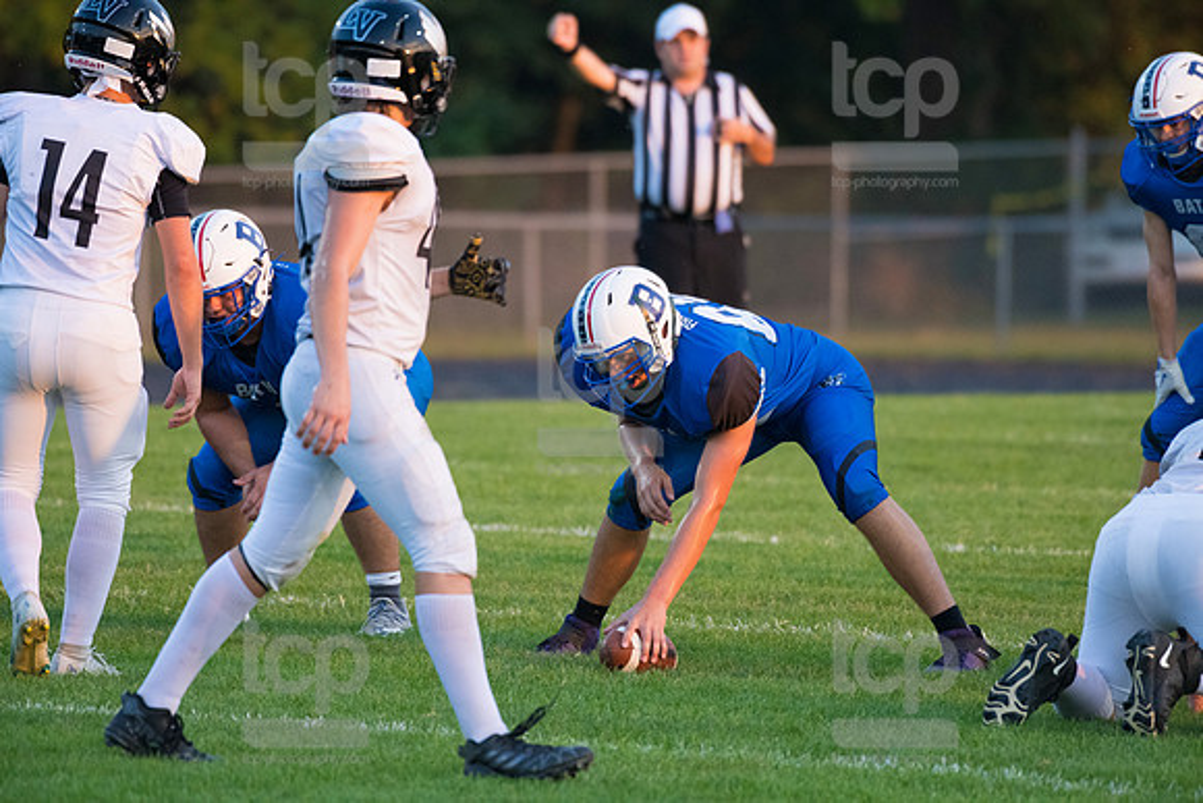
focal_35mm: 400
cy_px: 402
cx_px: 602
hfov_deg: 5.2
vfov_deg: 3.4
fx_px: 13369
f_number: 5.6
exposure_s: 1/1250
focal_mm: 400
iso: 3200
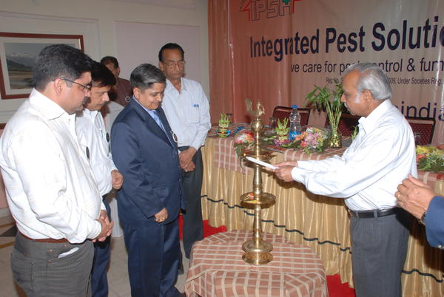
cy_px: 148
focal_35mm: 30
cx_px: 222
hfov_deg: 61.9
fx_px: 371
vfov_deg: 43.7
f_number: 9
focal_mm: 20
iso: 200
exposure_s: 1/125
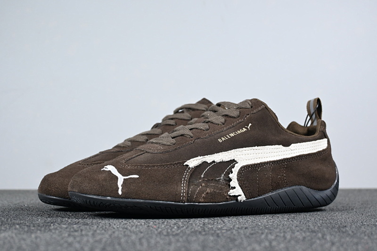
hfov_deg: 35.1
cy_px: 126
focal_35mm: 57
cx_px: 188
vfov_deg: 23.8
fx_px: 597
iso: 900
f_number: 5.6
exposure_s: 1/125
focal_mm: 38
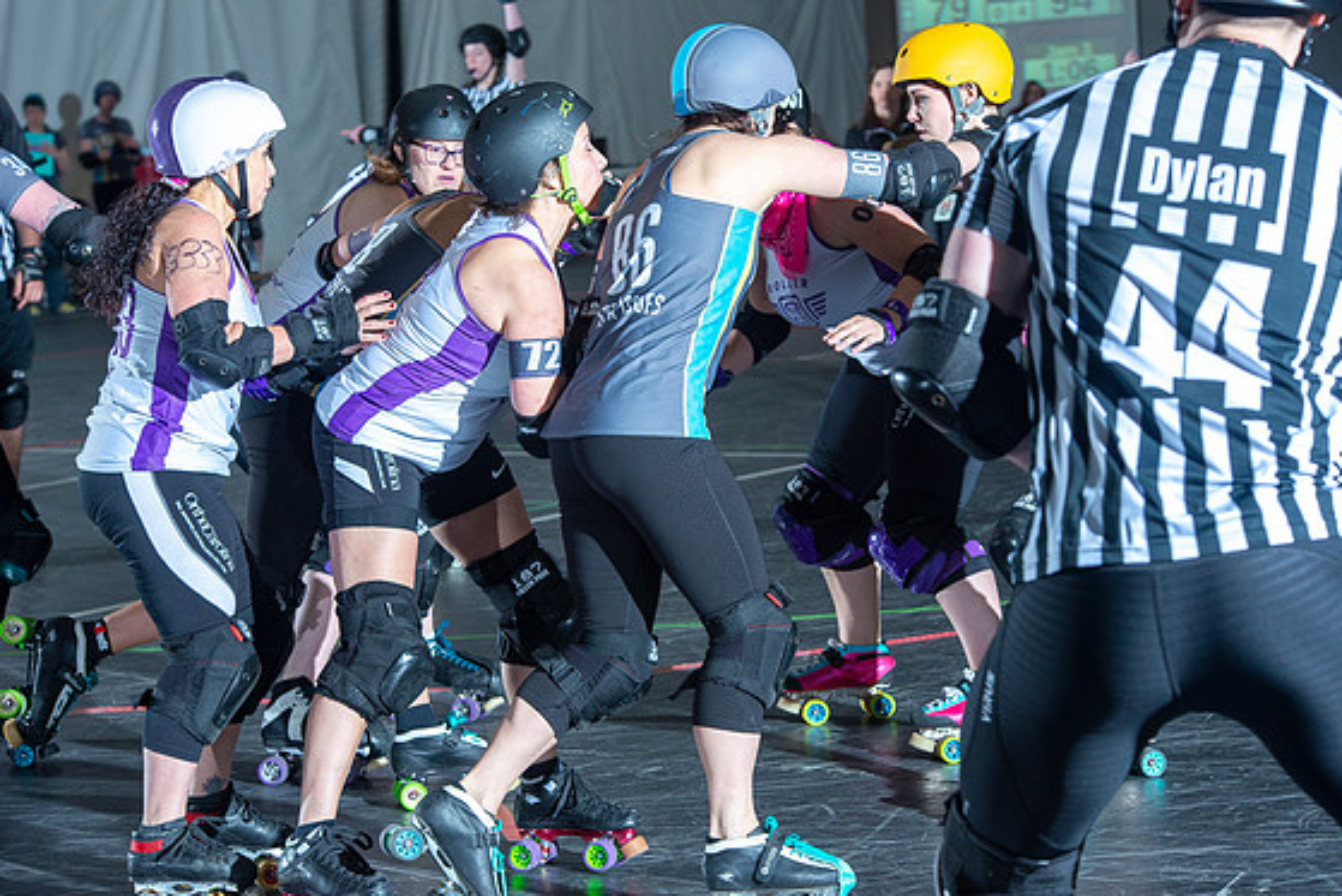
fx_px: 4064
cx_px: 667
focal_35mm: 109
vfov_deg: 12.6
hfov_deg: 18.8
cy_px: 441
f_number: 8
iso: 800
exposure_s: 1/160
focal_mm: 105
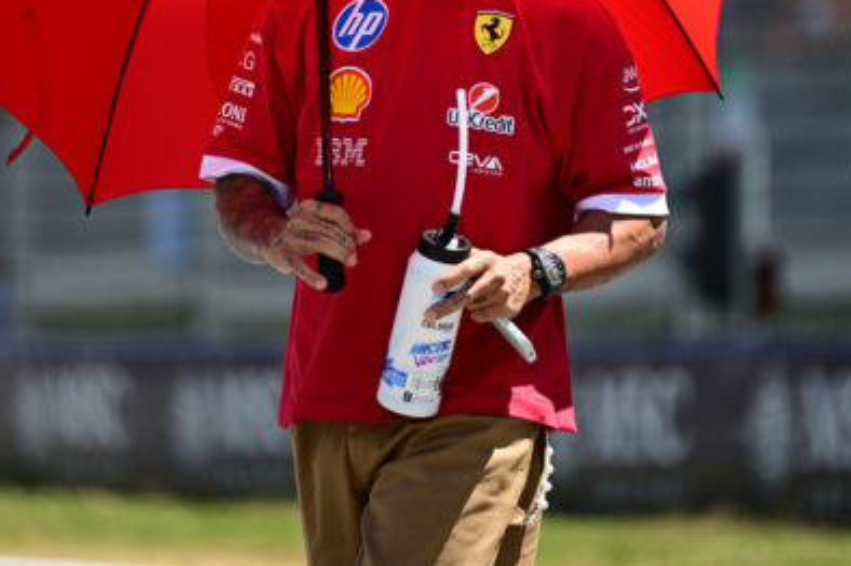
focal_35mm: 381
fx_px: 8999
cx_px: 438
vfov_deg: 3.6
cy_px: 28
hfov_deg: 5.4
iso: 100
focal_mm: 200
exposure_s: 1/1000
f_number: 2.8
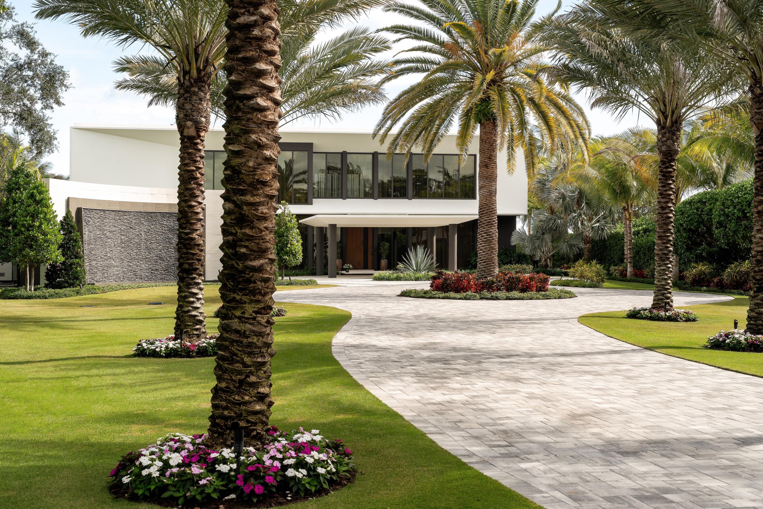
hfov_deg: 39.6
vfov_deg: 27.0
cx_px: 382
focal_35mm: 50
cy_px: 254
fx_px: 1060
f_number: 11
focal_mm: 50
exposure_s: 1/40
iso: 100
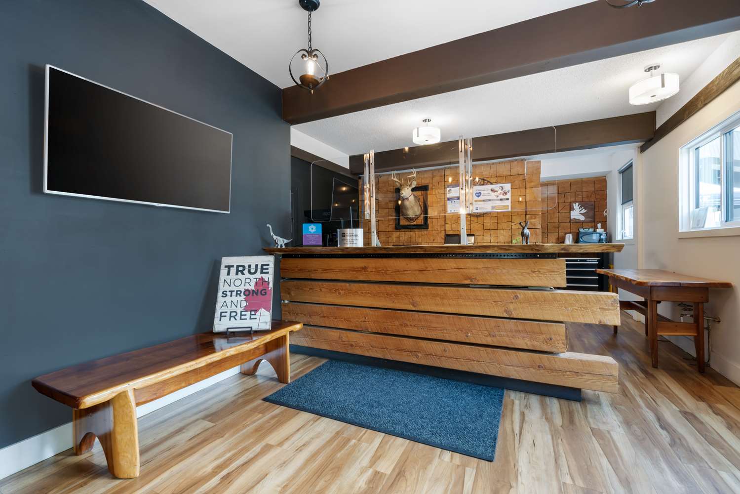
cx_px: 370
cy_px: 247
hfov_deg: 96.7
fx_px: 329
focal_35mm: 16
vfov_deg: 73.8
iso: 400
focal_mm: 16
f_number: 10
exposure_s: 2.5
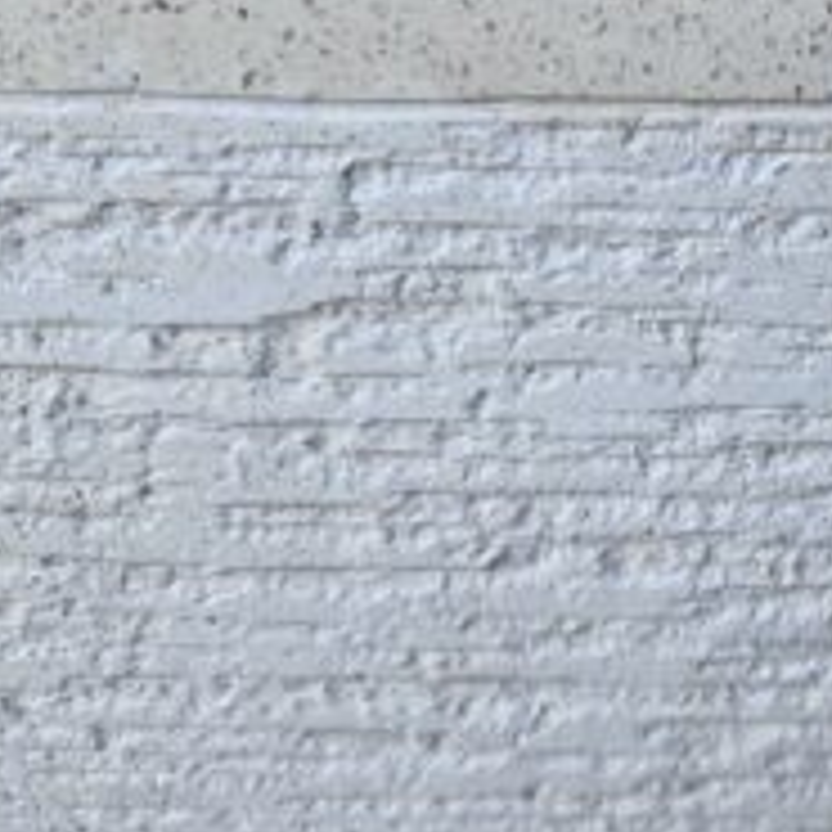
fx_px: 1196
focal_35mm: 44
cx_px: 859
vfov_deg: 38.2
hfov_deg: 34.4
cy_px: 328
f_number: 1.8
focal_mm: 5.4
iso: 32
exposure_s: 1/180
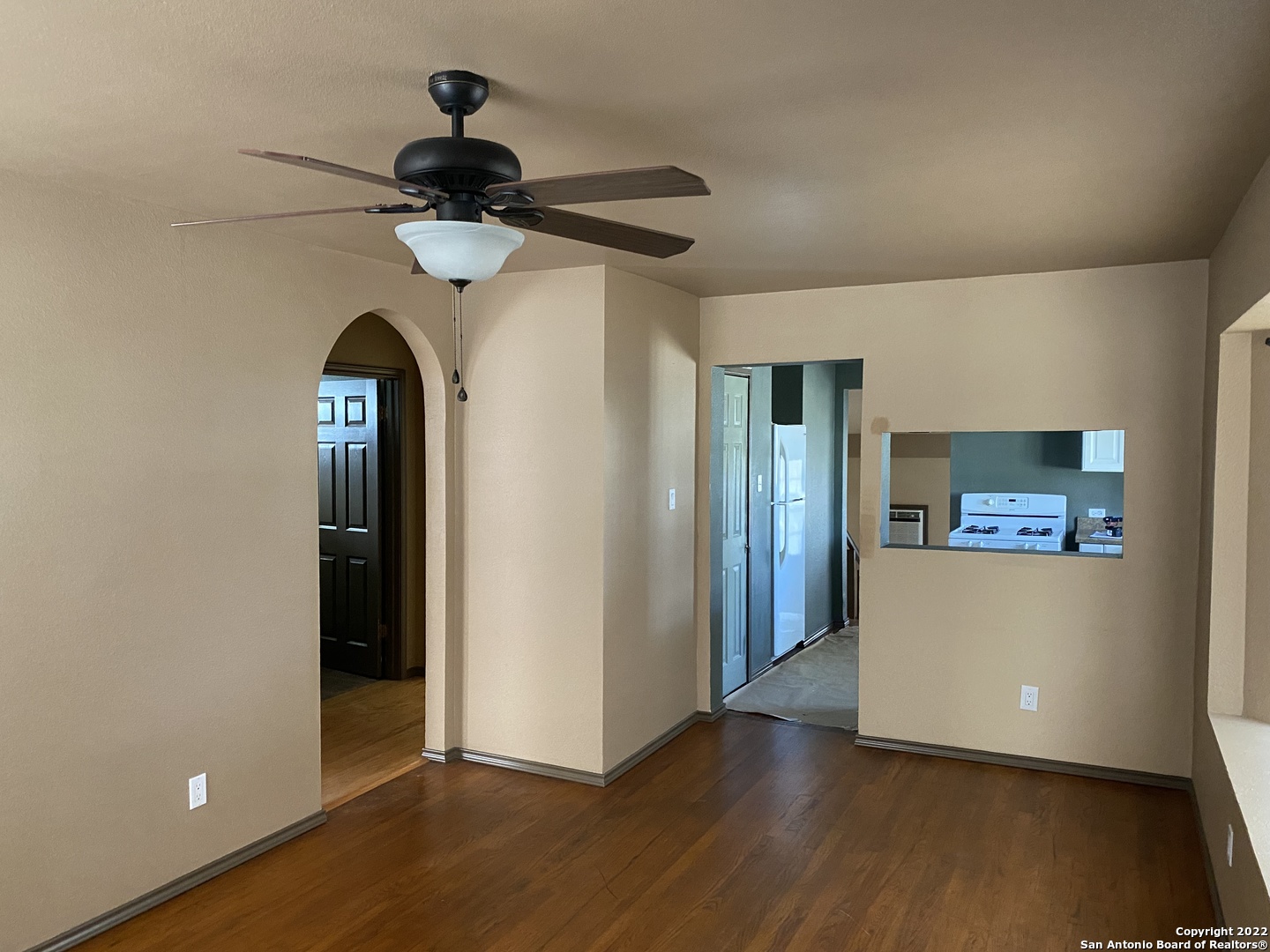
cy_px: 476
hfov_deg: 67.3
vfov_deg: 53.1
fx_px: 954
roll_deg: -0.7
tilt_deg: -2.7
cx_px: 635
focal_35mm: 26
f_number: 1.8
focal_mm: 4.25
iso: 500
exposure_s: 1/58
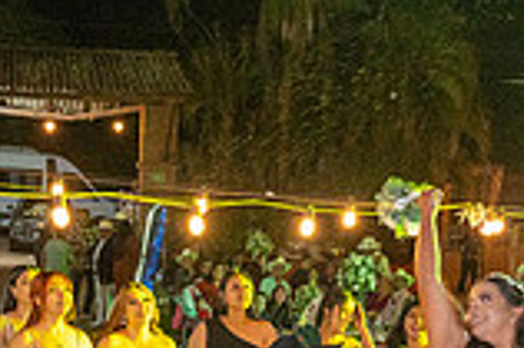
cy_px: 505
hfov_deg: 19.8
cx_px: 176
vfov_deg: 12.7
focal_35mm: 103
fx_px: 1498
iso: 2500
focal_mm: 28
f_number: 5
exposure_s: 1/80
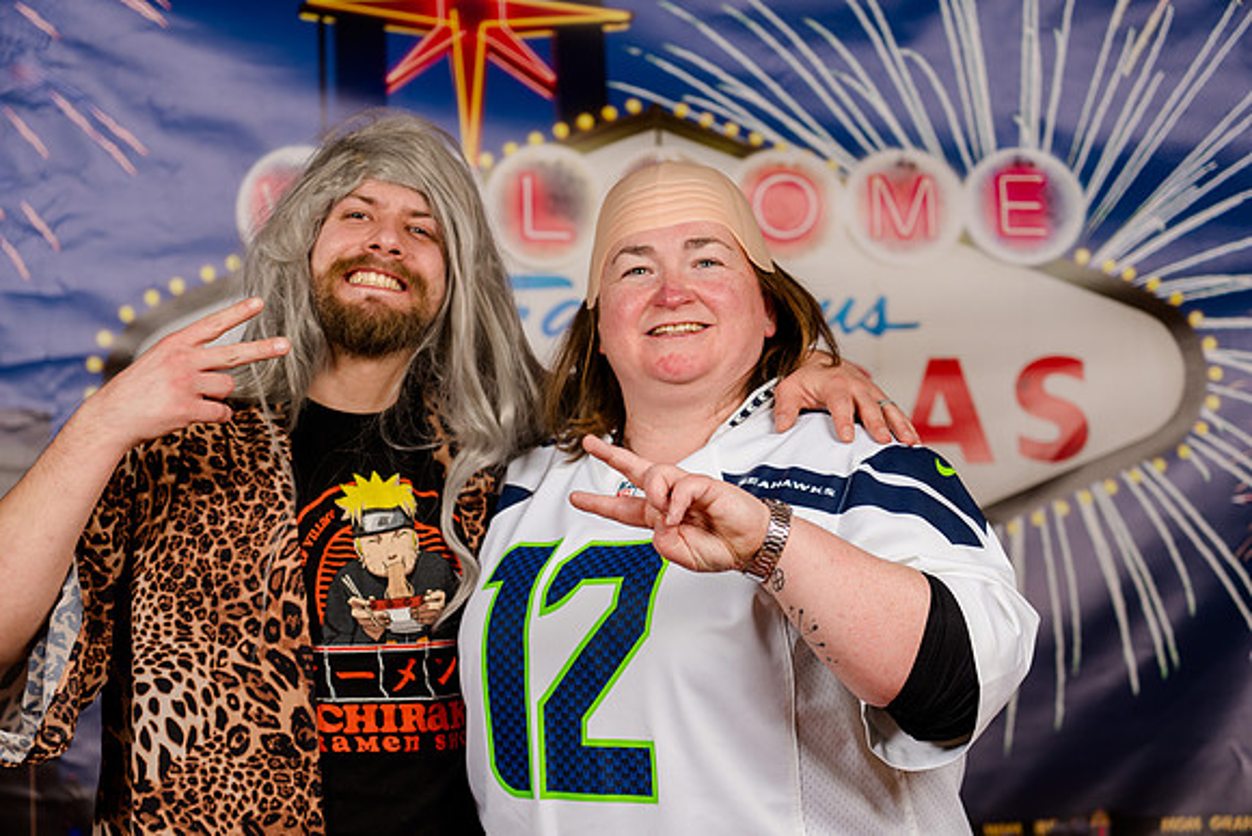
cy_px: 418
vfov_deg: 14.1
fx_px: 3374
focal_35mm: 97
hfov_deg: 21.0
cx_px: 626
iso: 250
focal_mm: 97
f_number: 4
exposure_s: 1/125
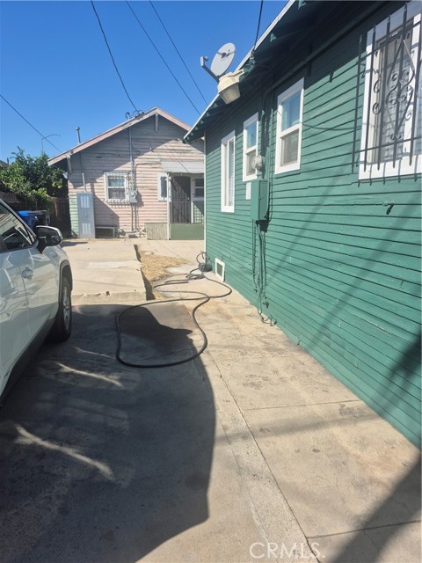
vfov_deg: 73.9
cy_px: 282
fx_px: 374
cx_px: 211
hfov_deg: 58.9
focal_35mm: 23
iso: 25
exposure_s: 1/1908
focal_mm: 5.4
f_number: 1.8
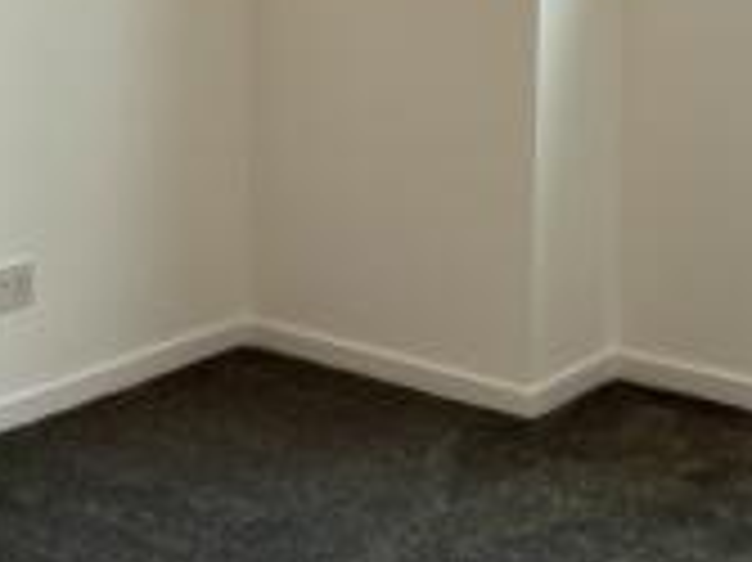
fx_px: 1867
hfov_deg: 22.8
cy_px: -58
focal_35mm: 86
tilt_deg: -5.6
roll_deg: +0.0
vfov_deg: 16.6
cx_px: 333
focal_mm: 2.22
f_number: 2.2
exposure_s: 1/25
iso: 50
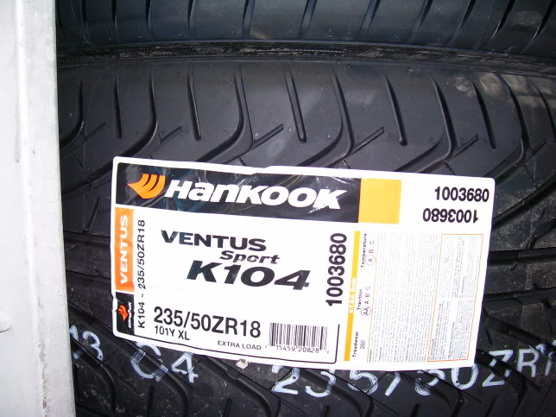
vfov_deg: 41.8
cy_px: 208
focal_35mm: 34
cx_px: 278
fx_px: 546
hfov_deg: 54.0
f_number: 2.7
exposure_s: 1/60
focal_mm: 5.6
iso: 125
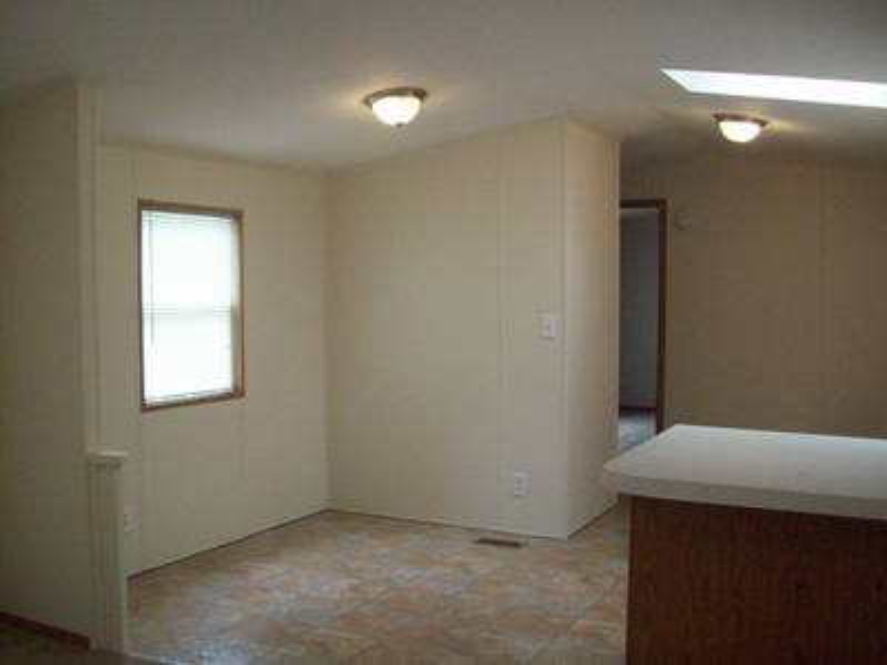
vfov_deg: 39.7
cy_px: 332
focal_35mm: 36
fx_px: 922
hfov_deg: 51.4
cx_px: 444
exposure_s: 1/128
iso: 262
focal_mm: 6
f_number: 2.7
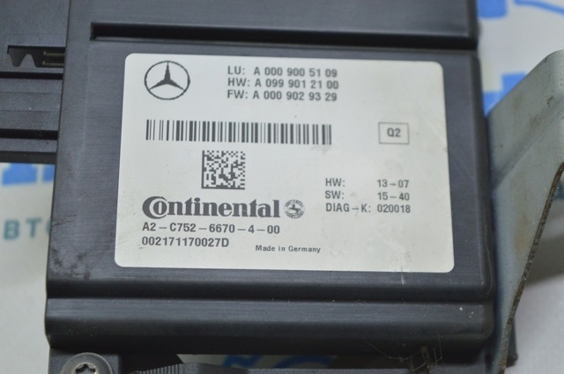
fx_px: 1291
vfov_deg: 16.5
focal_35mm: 82
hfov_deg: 24.6
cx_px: 282
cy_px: 187
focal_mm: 55
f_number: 5.6
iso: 400
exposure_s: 1/40
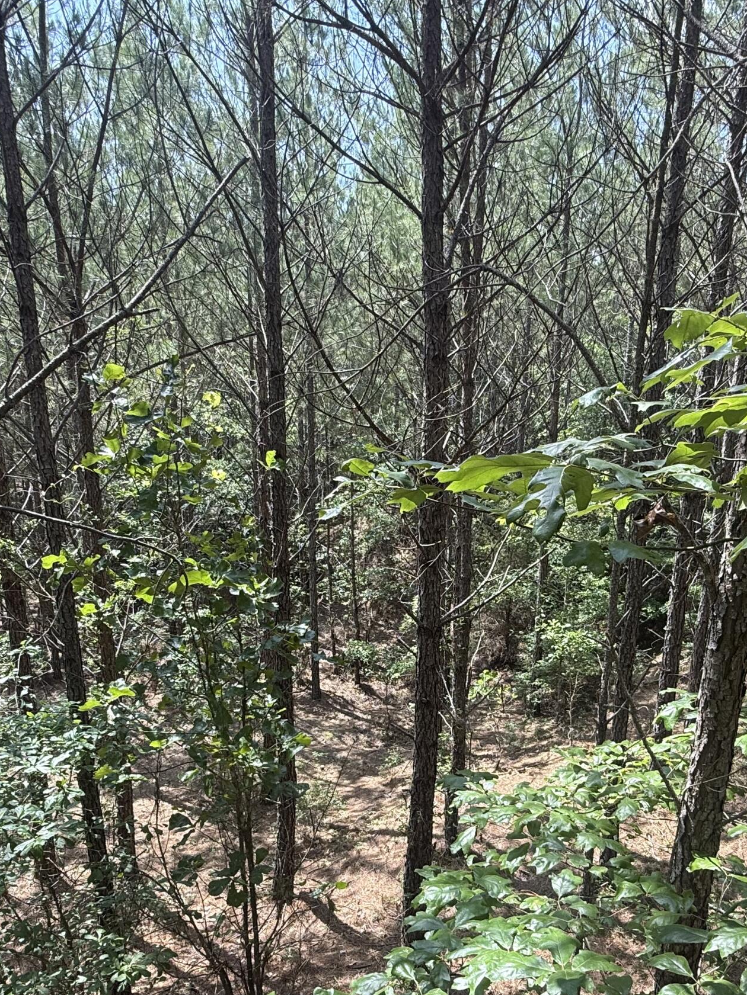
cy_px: 655
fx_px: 719
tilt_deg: -16.8
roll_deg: -1.2
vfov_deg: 67.7
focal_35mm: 25
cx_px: 436
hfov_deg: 54.6
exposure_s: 1/258
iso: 50
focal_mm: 2.22
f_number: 2.2
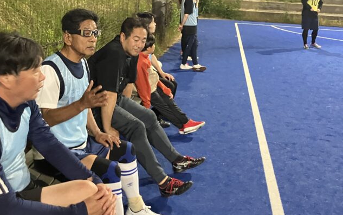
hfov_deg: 41.8
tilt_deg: -5.5
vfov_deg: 26.3
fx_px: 449
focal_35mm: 48
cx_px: 170
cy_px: 37
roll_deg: -3.5
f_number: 1.8
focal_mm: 3.99
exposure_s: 1/30
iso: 500
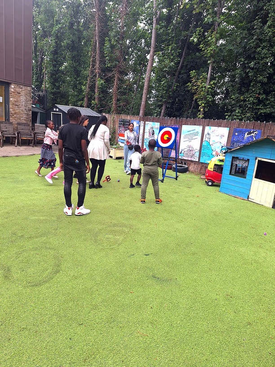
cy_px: 184
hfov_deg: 58.9
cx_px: 138
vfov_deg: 73.9
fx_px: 244
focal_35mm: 23
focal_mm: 5.54
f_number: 1.8
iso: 40
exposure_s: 1/179
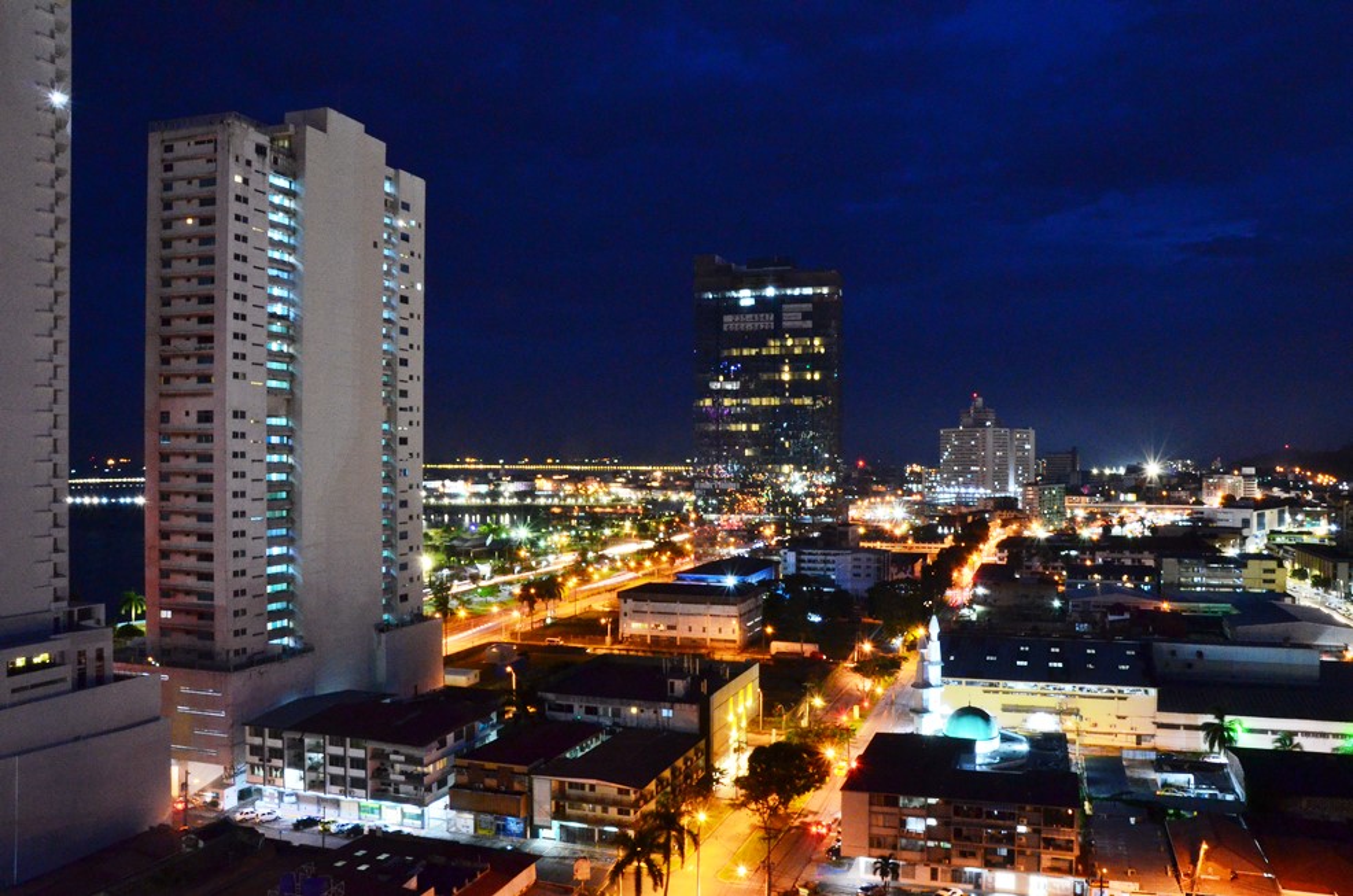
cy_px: 448
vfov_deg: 47.7
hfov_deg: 67.5
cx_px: 676
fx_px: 1013
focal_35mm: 27
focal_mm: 18
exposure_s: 4
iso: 2000
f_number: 22
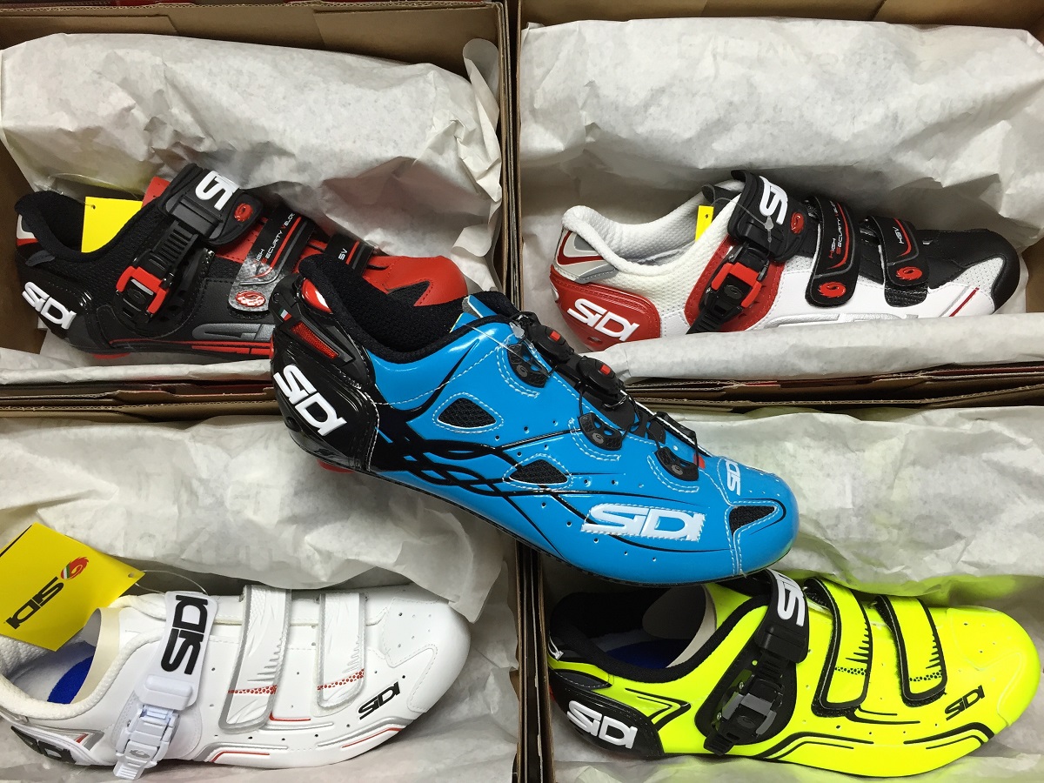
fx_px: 875
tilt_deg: -83.4
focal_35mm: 29
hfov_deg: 61.7
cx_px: 522
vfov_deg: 48.2
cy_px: 392
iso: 64
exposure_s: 1/30
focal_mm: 4.15
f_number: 2.2
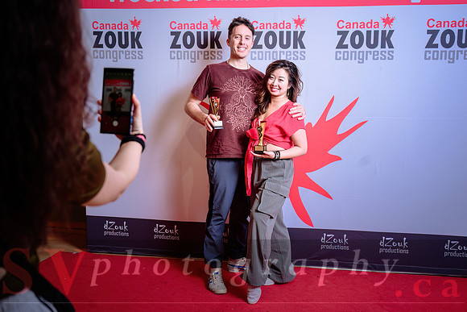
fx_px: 539
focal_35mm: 42
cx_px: 245
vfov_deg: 32.3
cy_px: 161
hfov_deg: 46.9
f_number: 4
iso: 200
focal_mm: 39
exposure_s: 1/125
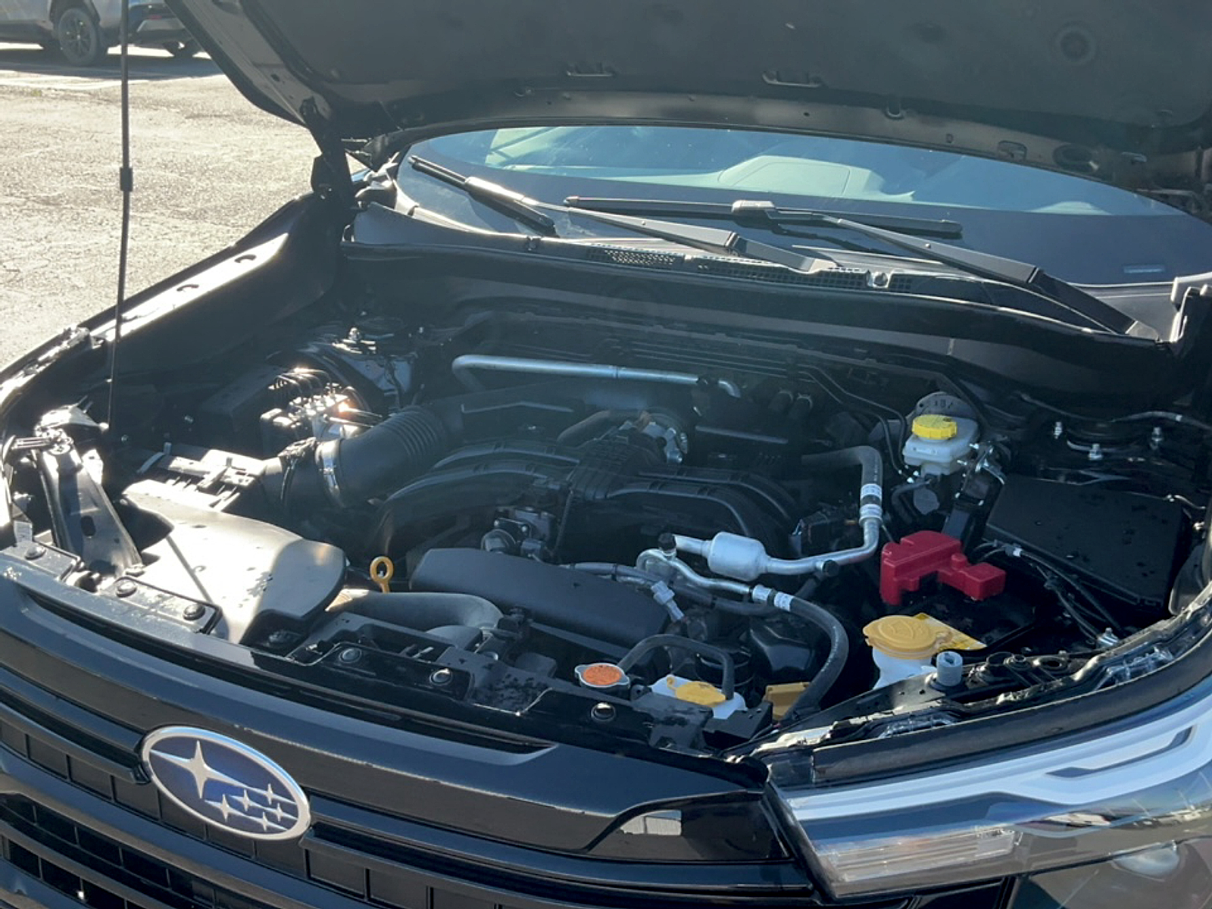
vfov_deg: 46.8
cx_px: 606
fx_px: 1050
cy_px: 454
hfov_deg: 60.0
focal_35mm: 30
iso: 32
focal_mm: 3
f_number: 1.8
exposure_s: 1/375
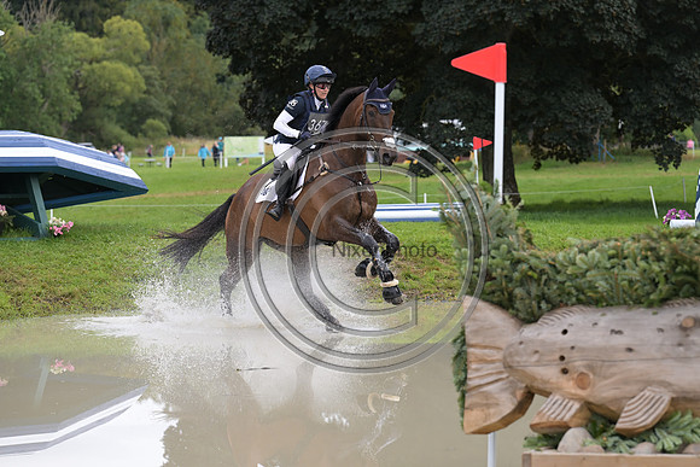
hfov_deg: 13.7
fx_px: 2917
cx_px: 350
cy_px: 234
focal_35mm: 150
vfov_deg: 9.2
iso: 1000
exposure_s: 1/1250
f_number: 5.6
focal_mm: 150
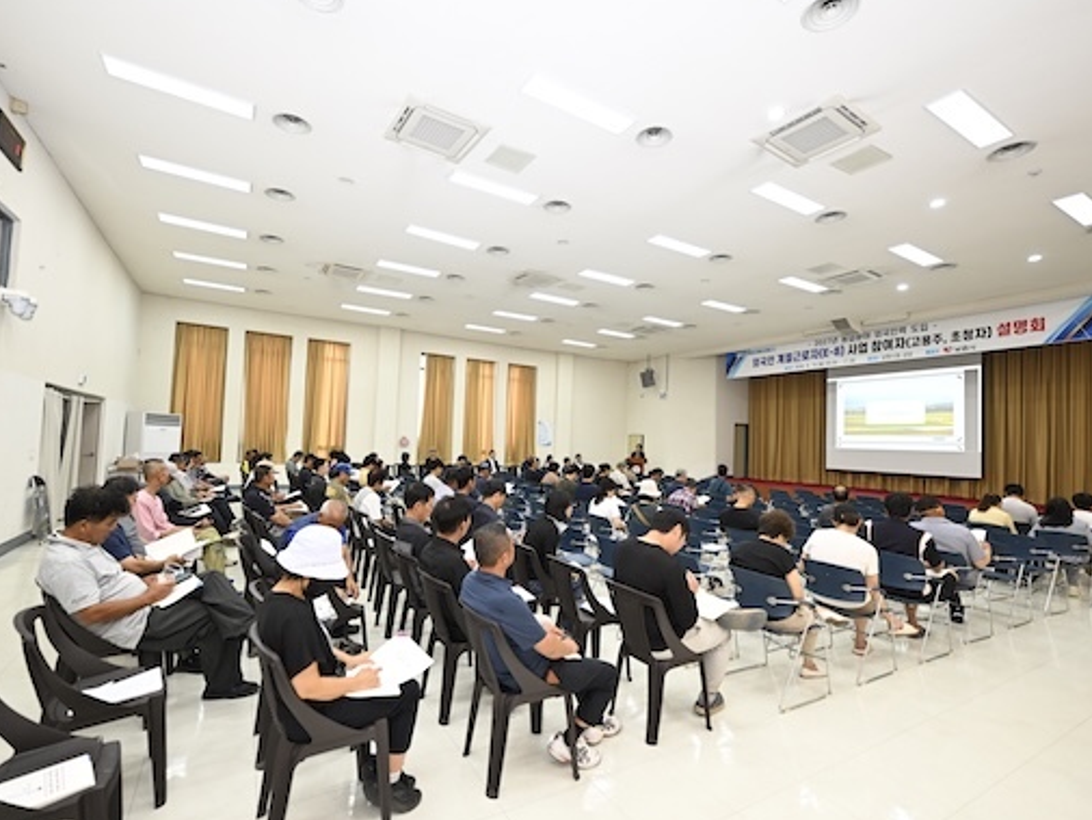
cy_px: 418
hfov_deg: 94.5
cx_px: 532
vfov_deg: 78.1
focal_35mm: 16
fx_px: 505
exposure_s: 1/200
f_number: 2.8
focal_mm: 14
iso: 800
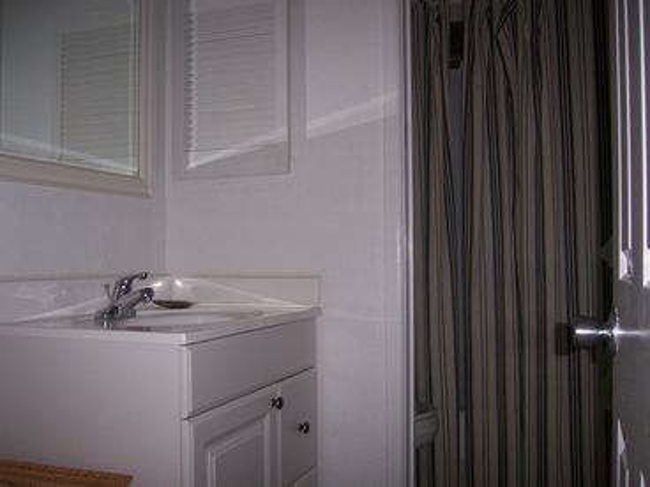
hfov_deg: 51.4
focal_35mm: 36
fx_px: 676
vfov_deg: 39.7
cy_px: 244
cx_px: 325
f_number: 2.8
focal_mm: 6
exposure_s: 1/60
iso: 125
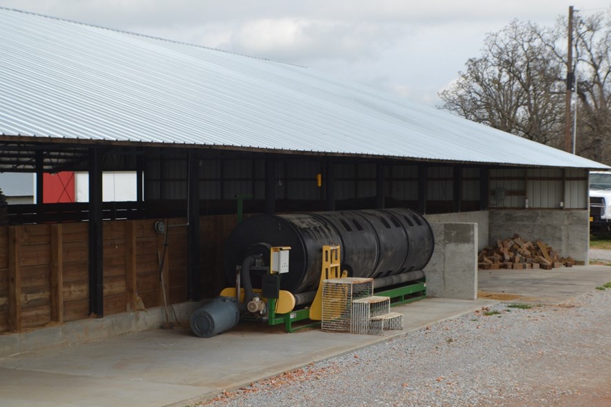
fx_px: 1612
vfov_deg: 14.4
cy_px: 239
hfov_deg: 21.5
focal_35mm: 95
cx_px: 308
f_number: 8
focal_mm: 52
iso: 100
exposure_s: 1/200
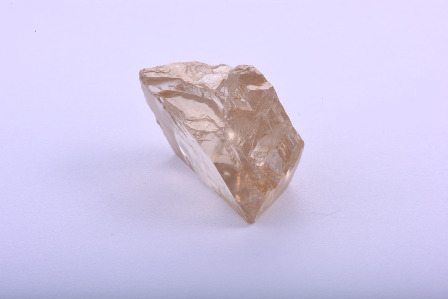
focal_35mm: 105
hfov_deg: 19.4
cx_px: 224
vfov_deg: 13.1
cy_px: 150
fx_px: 1307
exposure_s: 1/250
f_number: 45
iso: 31
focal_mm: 105
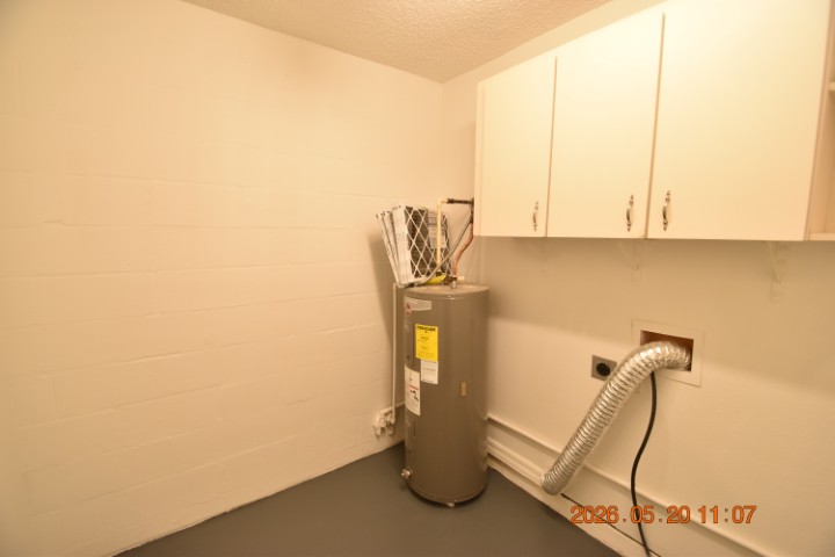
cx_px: 418
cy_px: 278
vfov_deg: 77.3
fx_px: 348
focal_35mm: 15
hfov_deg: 100.4
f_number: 3.5
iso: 800
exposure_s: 1/125
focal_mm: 10
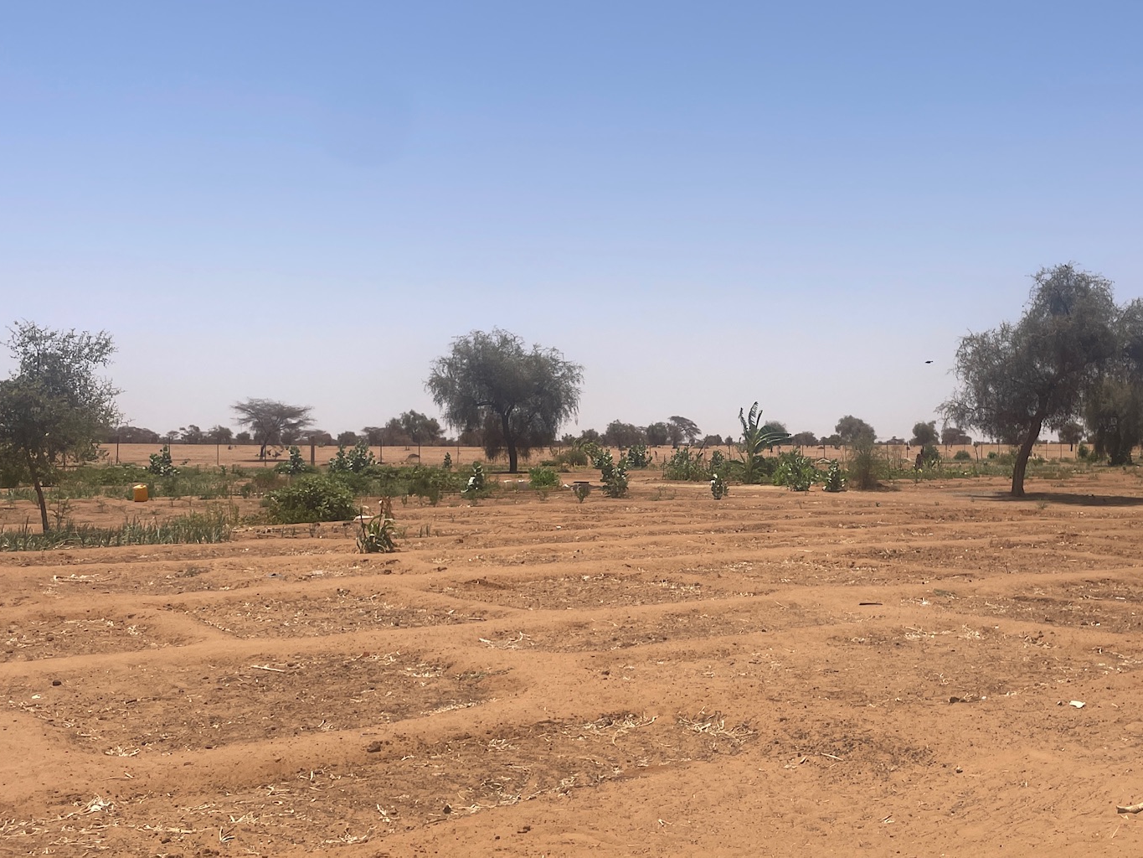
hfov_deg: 47.6
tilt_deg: -1.6
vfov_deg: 36.7
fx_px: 1288
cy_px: 496
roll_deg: -0.1
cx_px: 671
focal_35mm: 39
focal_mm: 4.2
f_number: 1.6
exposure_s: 1/6494
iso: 32
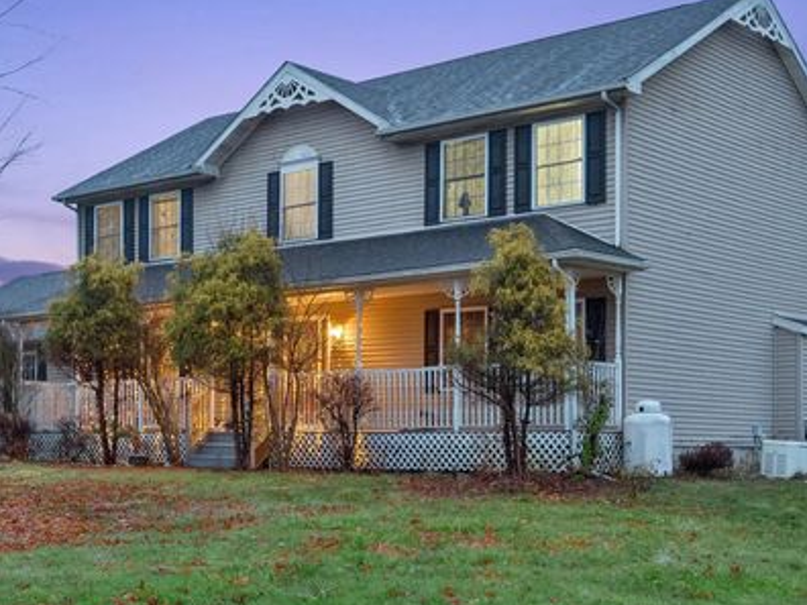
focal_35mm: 55
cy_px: 271
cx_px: 387
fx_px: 1282
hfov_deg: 34.9
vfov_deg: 26.5
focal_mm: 17
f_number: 4
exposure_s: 1/8
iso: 800
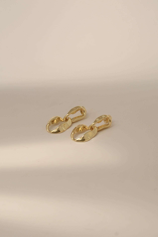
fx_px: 592
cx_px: 79
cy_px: 118
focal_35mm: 90
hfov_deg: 15.2
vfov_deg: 22.6
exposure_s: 1/2000
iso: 500
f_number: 11
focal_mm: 60
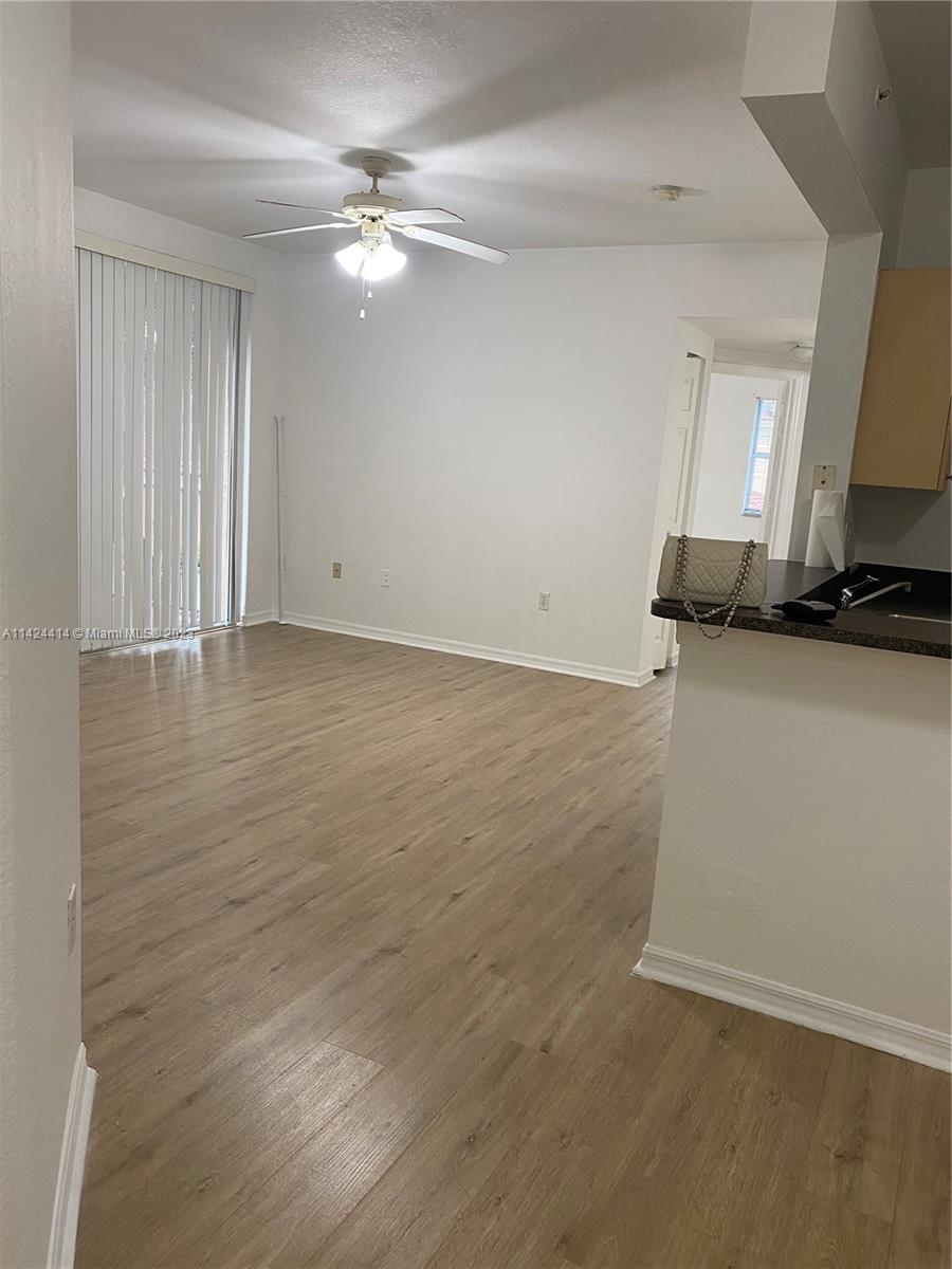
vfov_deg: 67.3
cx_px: 476
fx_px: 953
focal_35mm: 26
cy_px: 634
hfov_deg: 53.1
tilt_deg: -10.9
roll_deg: -3.8
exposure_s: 1/60
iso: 125
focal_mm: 4.25
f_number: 1.8
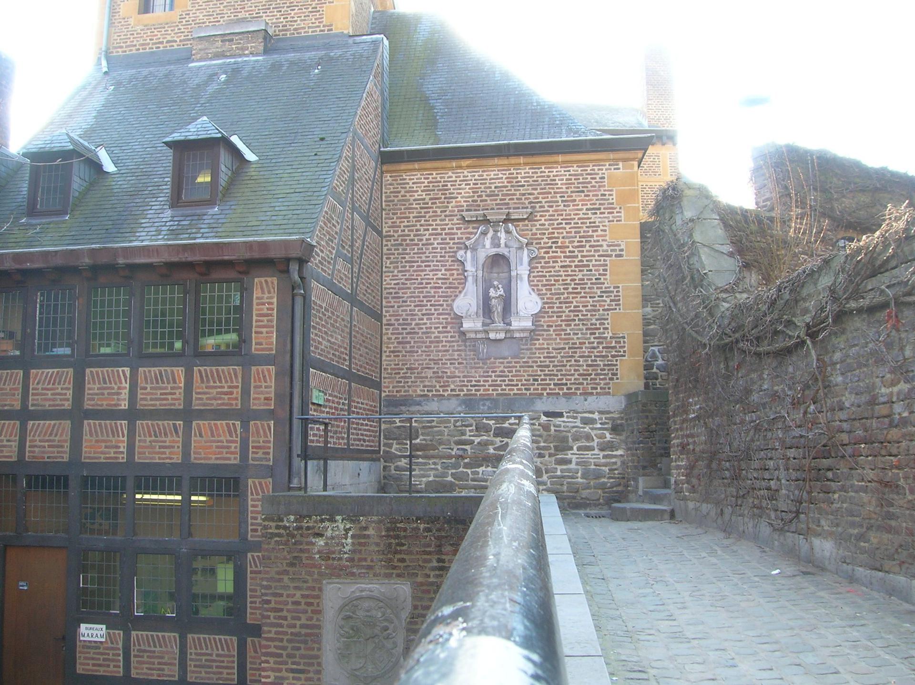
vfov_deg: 41.7
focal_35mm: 34
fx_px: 898
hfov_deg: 54.0
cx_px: 458
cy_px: 342
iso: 50
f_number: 4.9
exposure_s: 1/18.8
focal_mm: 5.7
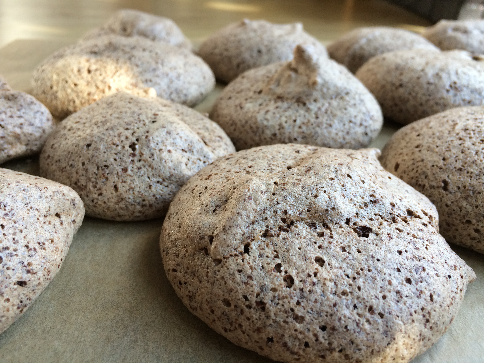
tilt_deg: -30.7
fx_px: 405
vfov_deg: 48.2
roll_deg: -1.3
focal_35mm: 29
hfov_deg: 61.7
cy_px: 182
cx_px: 242
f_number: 2.2
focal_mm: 4.15
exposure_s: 1/120
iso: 64
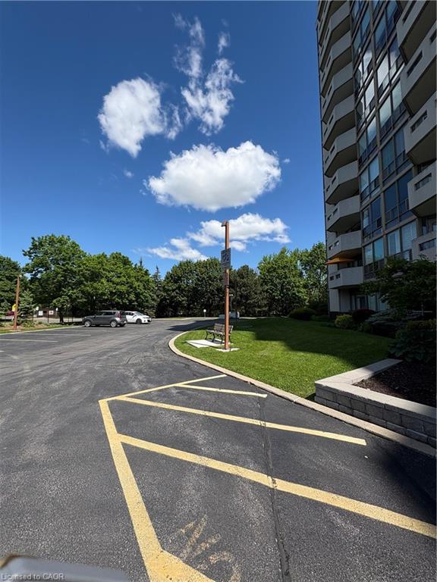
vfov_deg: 102.1
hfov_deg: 85.7
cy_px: 291
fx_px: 236
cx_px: 218
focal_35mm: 14
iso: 40
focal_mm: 2.22
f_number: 2.2
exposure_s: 1/1832
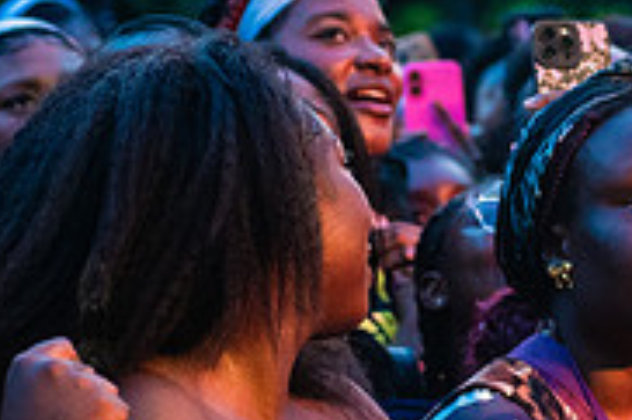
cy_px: 311
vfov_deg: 5.3
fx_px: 4508
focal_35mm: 257
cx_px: 764
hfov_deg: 7.9
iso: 4000
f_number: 4
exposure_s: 1/200
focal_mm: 80
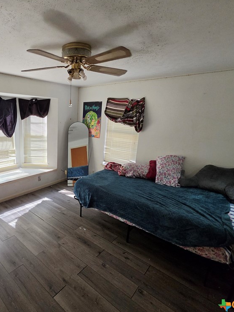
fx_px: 162
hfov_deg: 67.9
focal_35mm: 18
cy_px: 158
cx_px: 64
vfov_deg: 87.7
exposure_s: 1/359
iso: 320
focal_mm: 2.2
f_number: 1.9
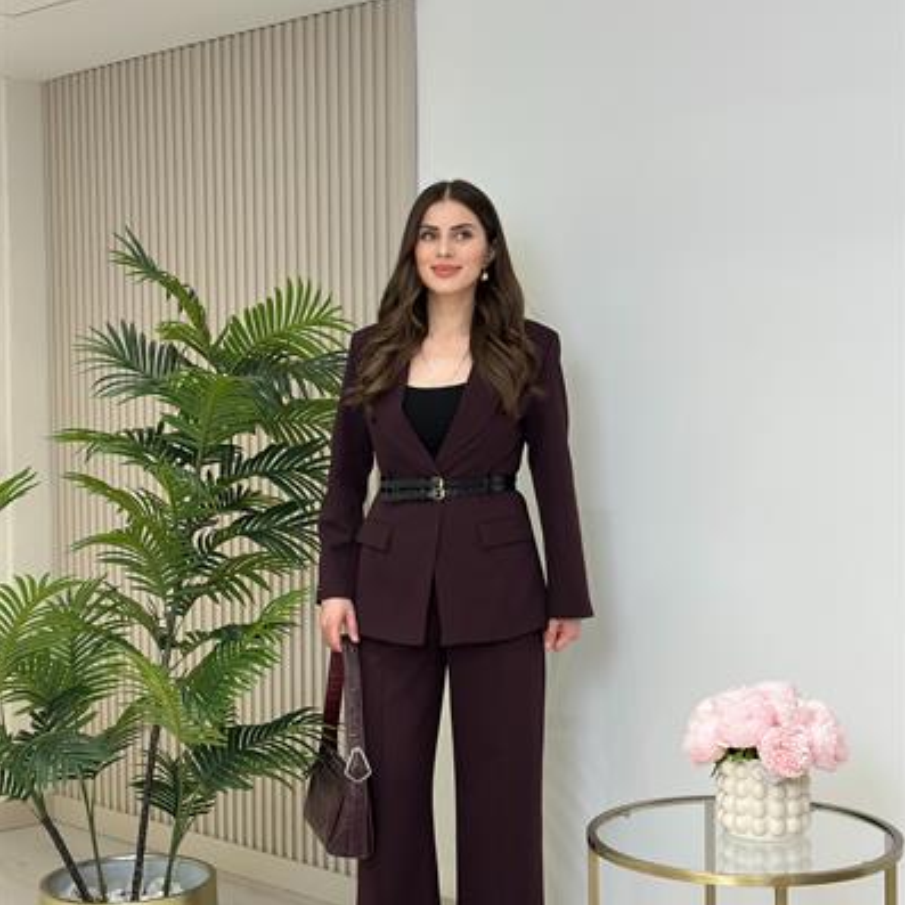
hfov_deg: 30.0
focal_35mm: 57
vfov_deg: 30.0
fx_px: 1686
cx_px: 454
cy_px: 494
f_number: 1.78
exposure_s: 1/190
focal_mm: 6.86
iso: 80
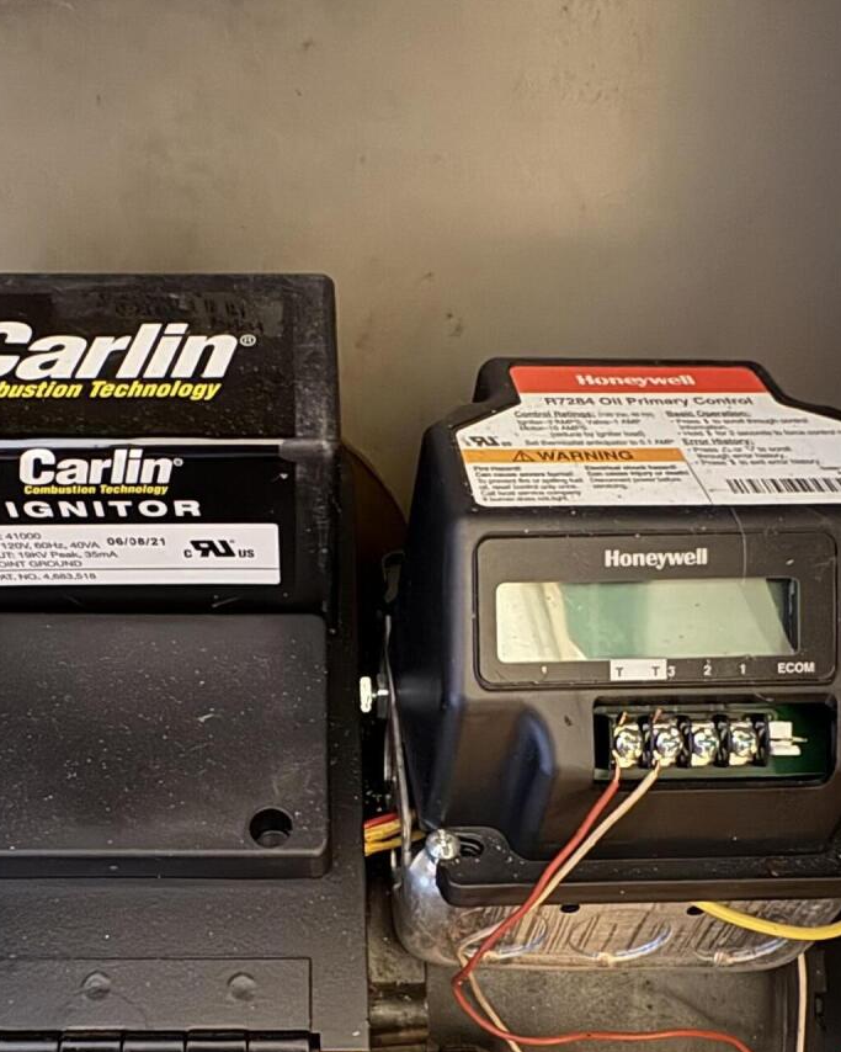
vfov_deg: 54.4
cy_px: 711
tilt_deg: -41.8
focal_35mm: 32
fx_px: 996
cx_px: 320
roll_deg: +0.0
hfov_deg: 45.4
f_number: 2.2
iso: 800
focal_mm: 2.22
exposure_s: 1/7
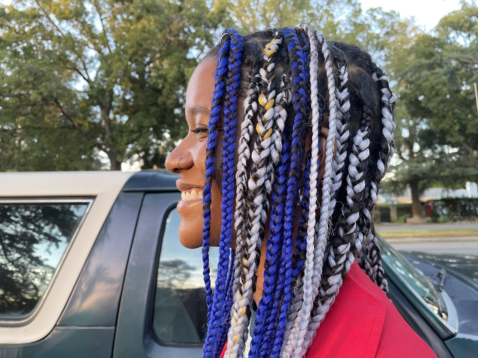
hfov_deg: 67.3
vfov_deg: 53.1
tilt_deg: +5.5
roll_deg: +1.5
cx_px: 239
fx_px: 359
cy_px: 179
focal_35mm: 26
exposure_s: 1/68
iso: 125
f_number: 1.6
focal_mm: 4.2
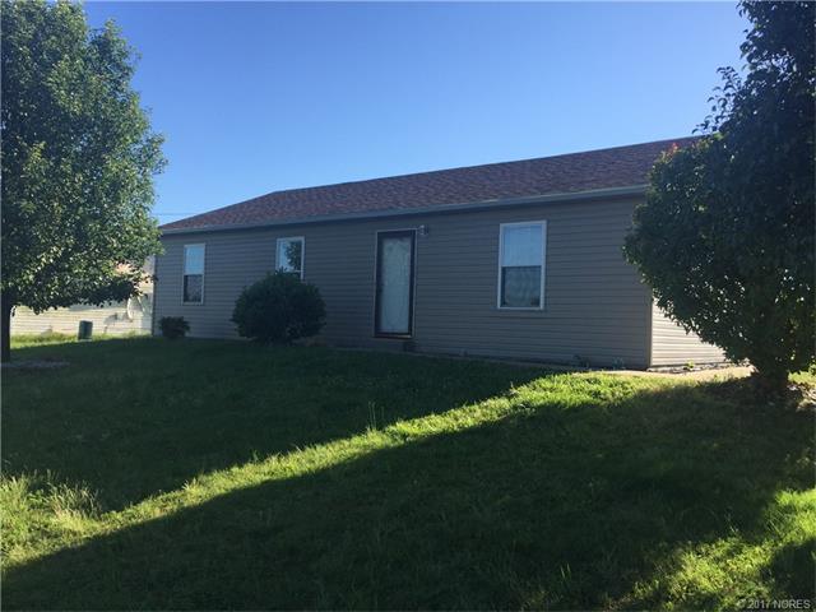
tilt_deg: -0.3
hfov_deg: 61.7
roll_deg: -3.3
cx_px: 408
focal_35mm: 29
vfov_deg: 48.2
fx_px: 684
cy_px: 306
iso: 32
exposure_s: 1/1199
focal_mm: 4.15
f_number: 2.2
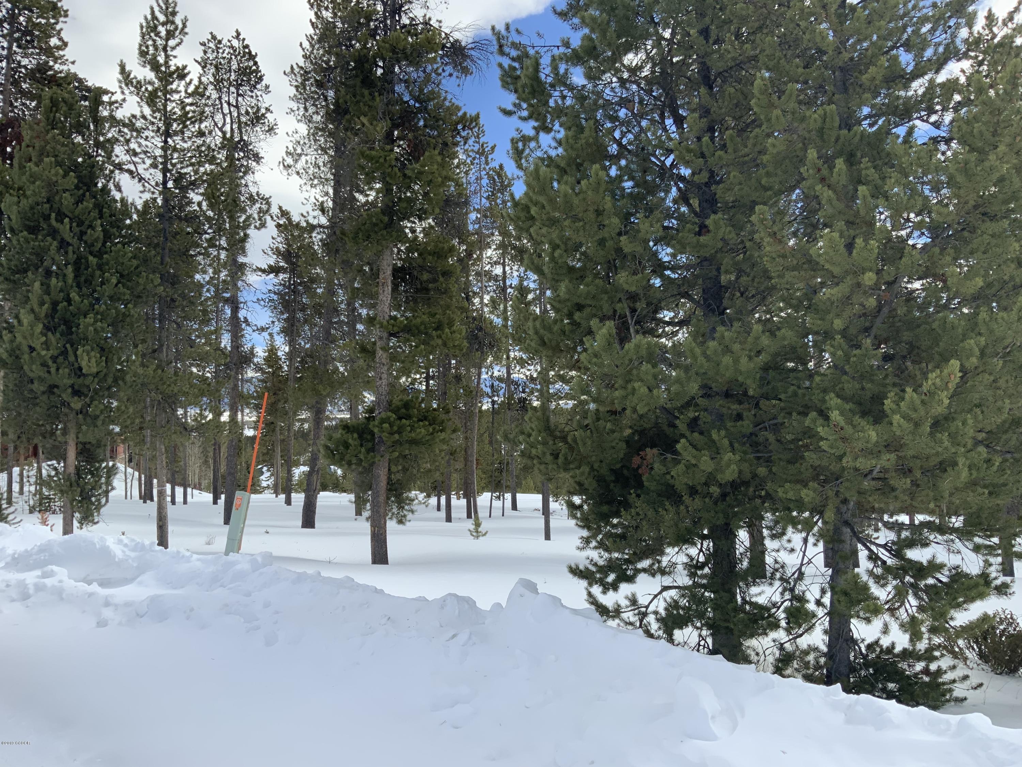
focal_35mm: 29
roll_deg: +0.0
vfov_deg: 48.2
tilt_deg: +1.6
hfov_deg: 61.7
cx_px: 511
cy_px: 384
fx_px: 856
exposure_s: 1/1490
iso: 16
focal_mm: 3
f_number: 1.8
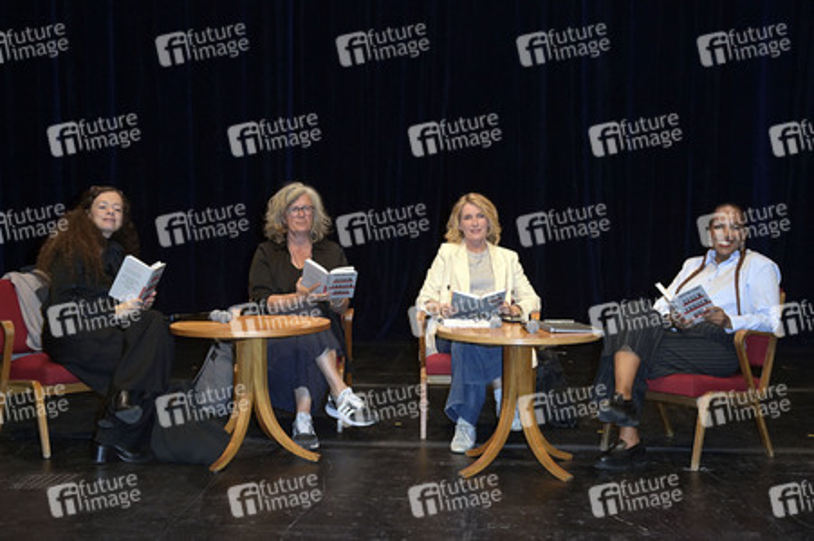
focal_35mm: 48
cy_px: 270
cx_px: 407
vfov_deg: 28.0
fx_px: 1085
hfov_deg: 41.1
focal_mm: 48
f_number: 7.1
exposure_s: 1/250
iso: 2000
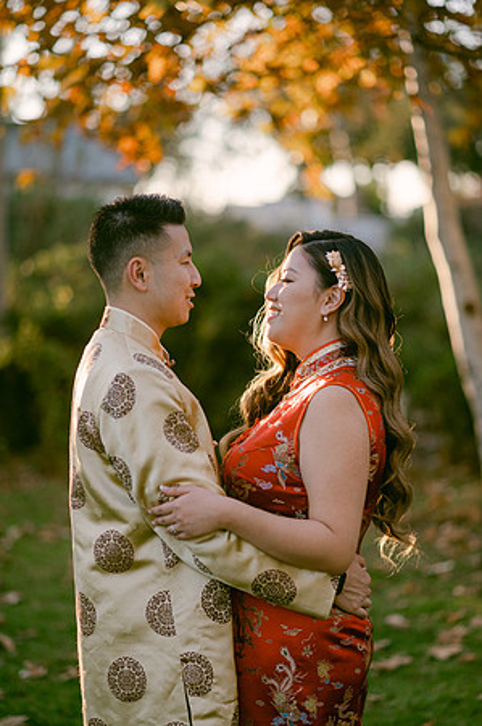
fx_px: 1711
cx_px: 241
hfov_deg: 16.0
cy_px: 363
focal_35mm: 85
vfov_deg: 23.9
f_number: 2
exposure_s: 1/1250
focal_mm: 85
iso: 200
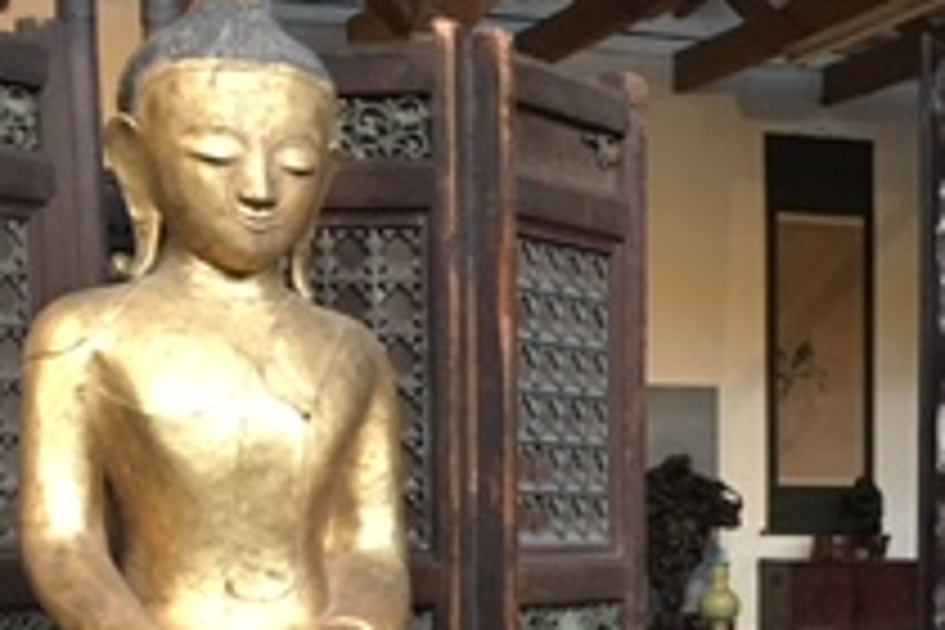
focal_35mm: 92
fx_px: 2415
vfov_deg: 14.4
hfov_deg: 21.6
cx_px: 868
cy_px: 752
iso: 200
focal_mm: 4.15
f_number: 2.2
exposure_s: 1/17
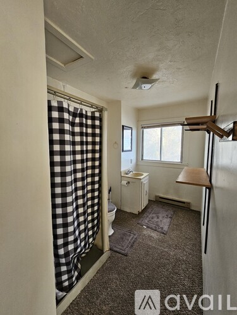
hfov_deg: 89.9
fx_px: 119
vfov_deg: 106.2
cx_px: 118
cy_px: 158
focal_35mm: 13
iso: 320
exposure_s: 1/77
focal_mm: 2.2
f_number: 2.2
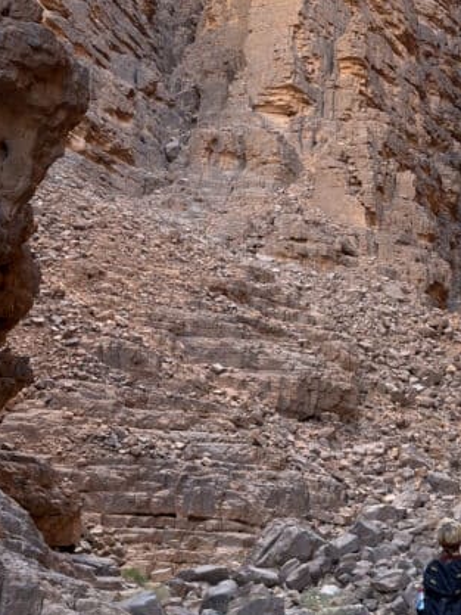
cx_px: 496
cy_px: 217
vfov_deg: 23.2
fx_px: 1491
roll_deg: -1.9
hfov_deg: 17.1
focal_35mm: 84
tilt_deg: +14.8
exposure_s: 1/173
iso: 64
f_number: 1.78
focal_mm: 6.76
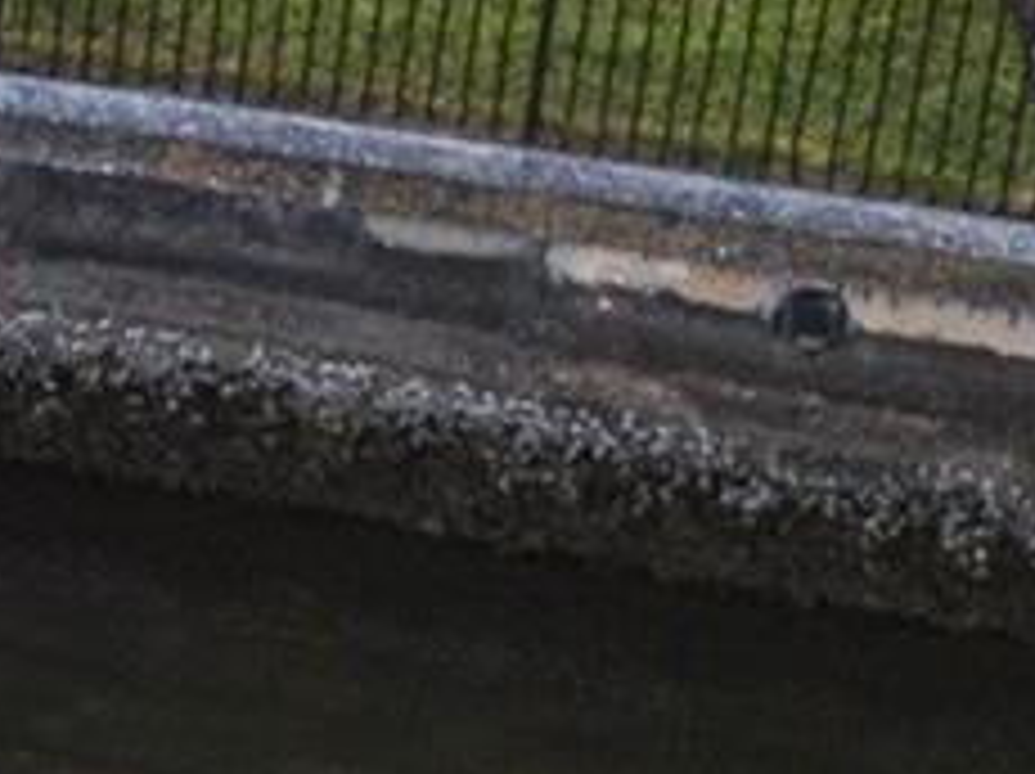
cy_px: -227
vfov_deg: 8.7
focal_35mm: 167
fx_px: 4988
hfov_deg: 9.1
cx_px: -2232
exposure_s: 1/25
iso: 100
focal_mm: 12.29
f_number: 4.5
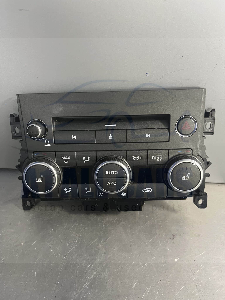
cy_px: 150
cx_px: 112
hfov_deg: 53.1
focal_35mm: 26
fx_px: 225
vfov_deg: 67.3
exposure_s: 1/33
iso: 400
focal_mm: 5.1
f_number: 1.6
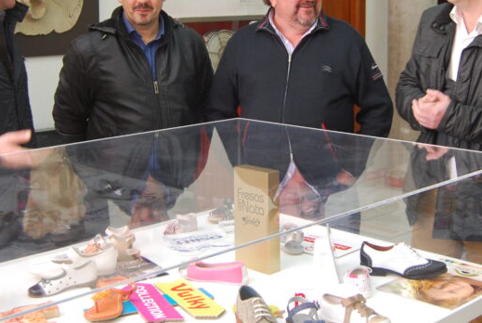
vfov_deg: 22.2
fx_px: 818
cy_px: 93
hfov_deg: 32.8
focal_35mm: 61
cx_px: 255
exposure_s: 1/25
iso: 400
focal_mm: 22
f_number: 3.8
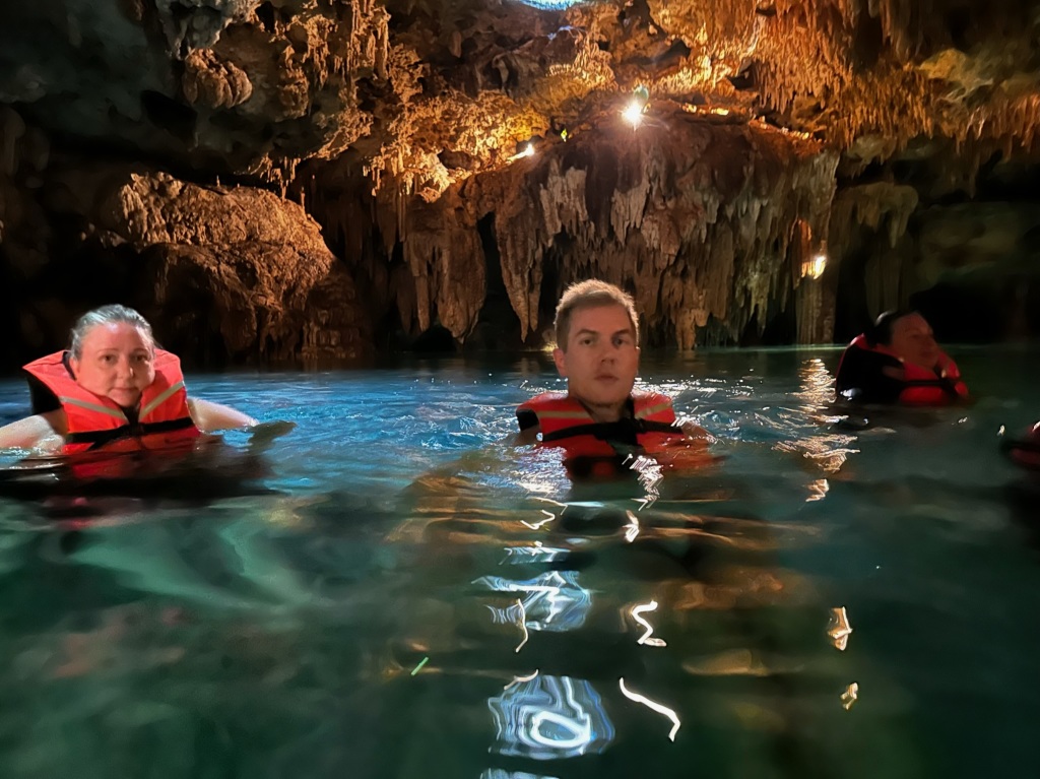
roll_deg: -0.2
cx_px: 520
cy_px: 390
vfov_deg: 56.8
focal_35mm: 24
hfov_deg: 71.6
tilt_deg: -4.4
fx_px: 721
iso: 2500
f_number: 1.78
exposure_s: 1/15
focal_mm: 6.86
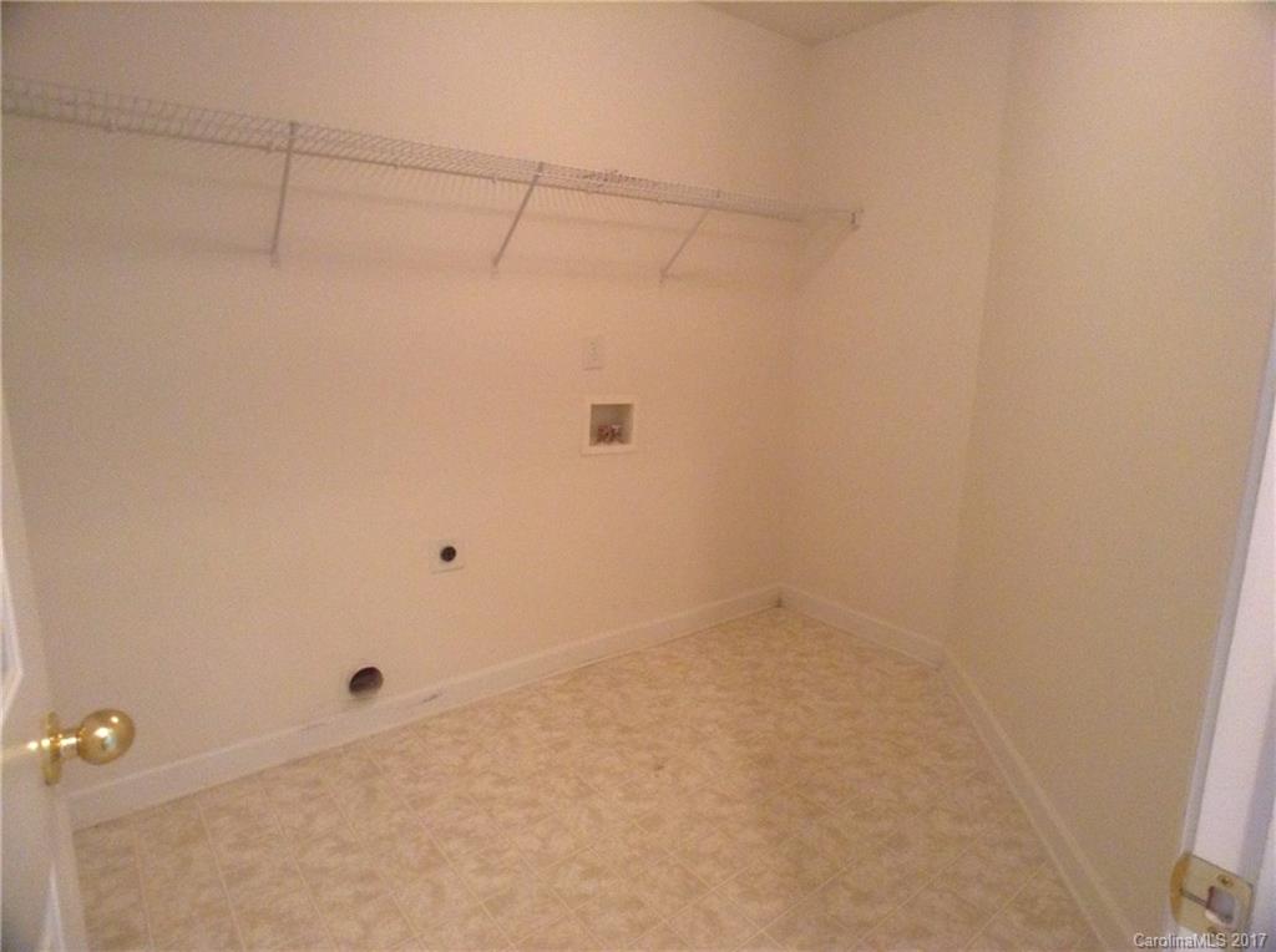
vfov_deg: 42.8
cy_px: 476
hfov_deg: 55.4
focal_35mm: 33
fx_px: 1214
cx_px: 638
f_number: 2.4
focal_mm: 3.3
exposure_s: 1/17
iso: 250
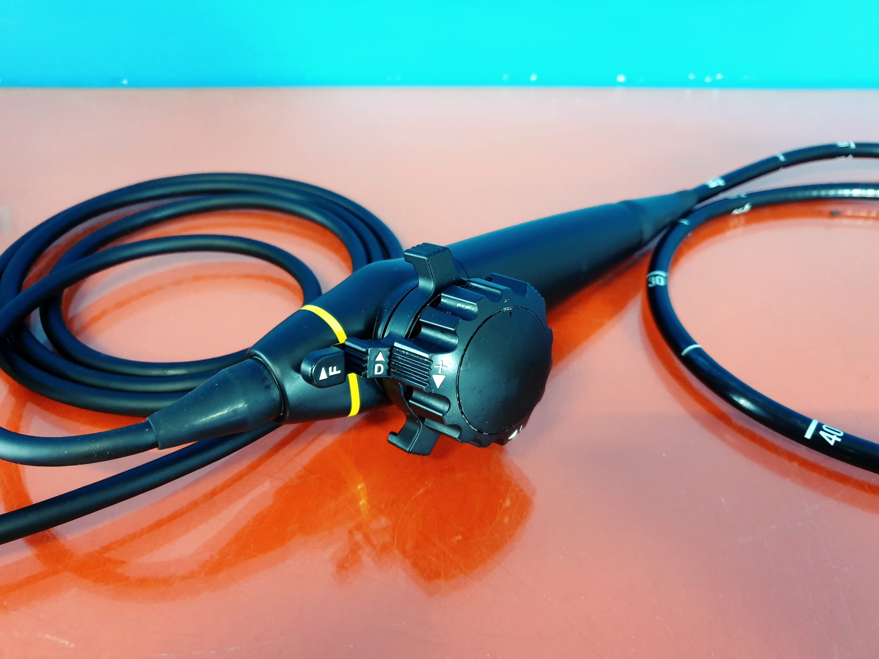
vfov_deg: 53.1
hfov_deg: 67.3
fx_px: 660
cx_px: 440
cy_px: 330
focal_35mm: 26
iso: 320
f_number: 1.5
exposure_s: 1/25
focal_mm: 4.3
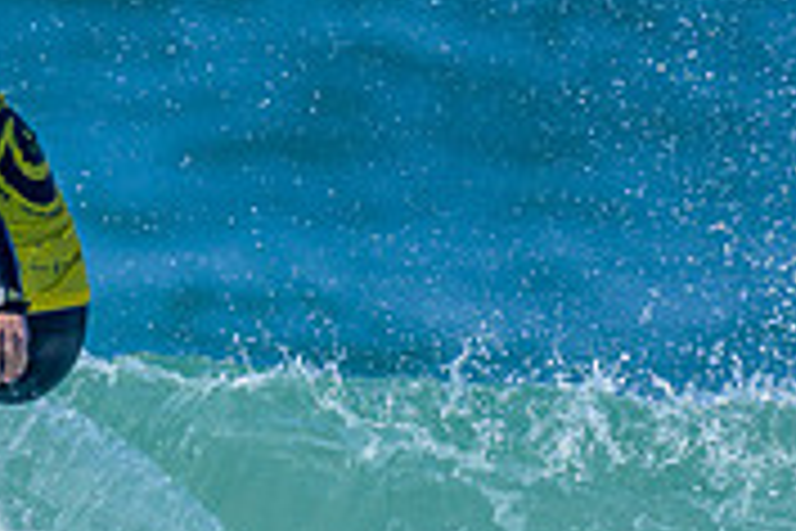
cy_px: 597
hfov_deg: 0.6
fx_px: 79749
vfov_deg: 0.4
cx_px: -683
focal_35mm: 3607
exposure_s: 1/2000
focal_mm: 800
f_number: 6.3
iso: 360
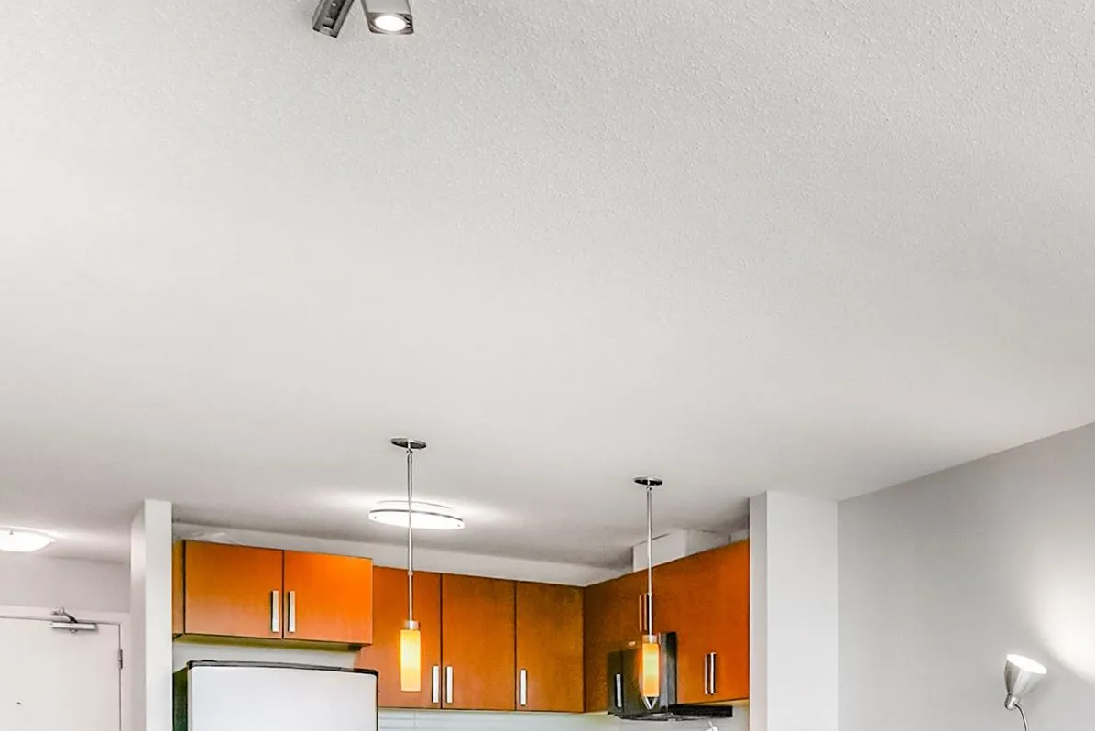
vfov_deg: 32.2
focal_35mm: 36
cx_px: 1174
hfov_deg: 42.9
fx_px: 1095
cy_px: 821
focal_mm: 14
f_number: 10
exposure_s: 1/200
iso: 250
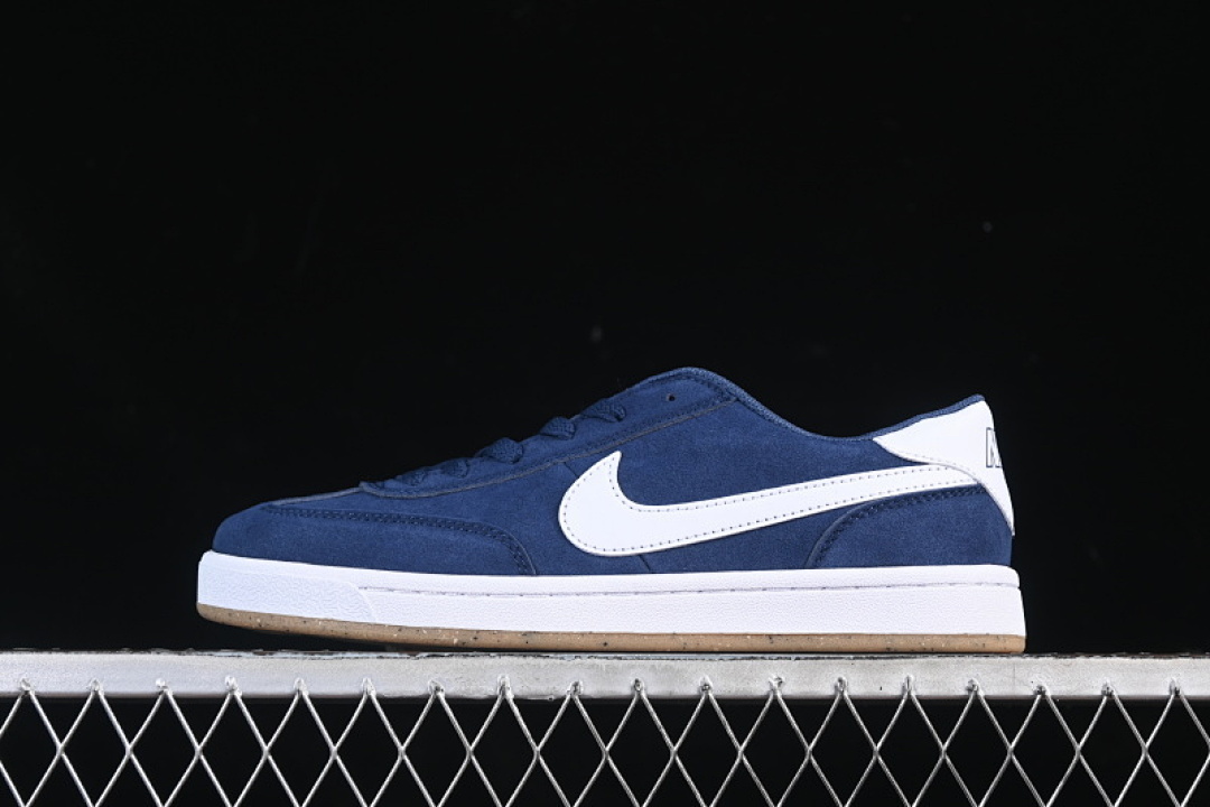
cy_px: 404
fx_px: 2521
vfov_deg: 18.2
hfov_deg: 27.0
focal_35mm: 75
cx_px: 605
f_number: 6.3
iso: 160
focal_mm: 50
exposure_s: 1/60
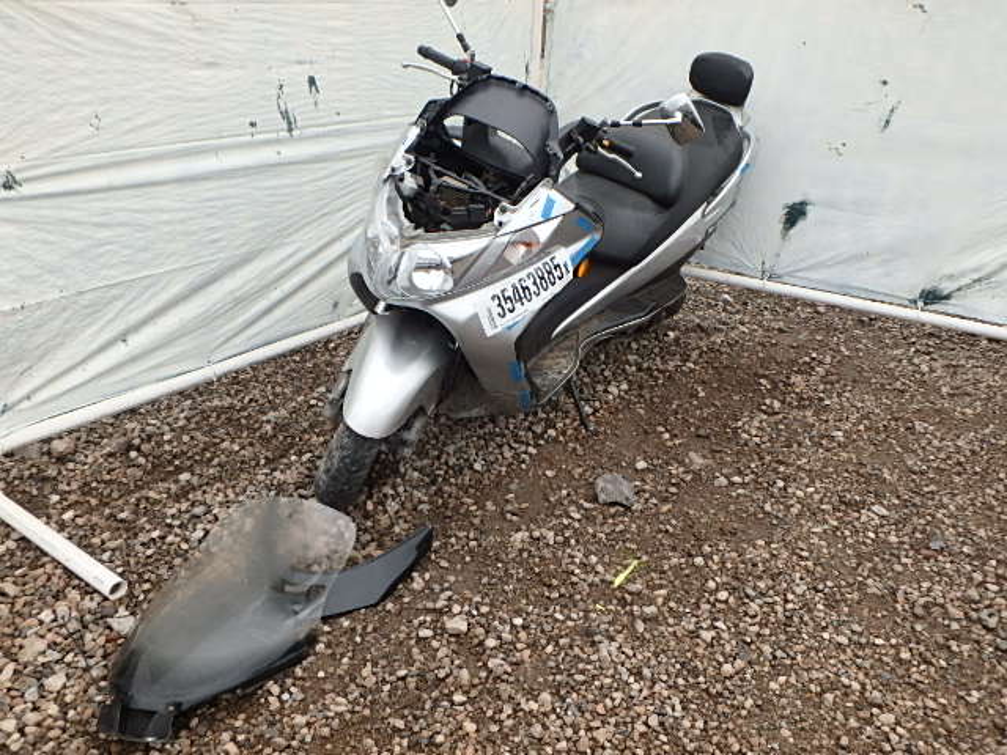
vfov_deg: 48.2
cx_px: 504
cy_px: 378
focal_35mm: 29
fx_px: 844
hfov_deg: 61.7
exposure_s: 1/50
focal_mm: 5.2
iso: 200
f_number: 4.6
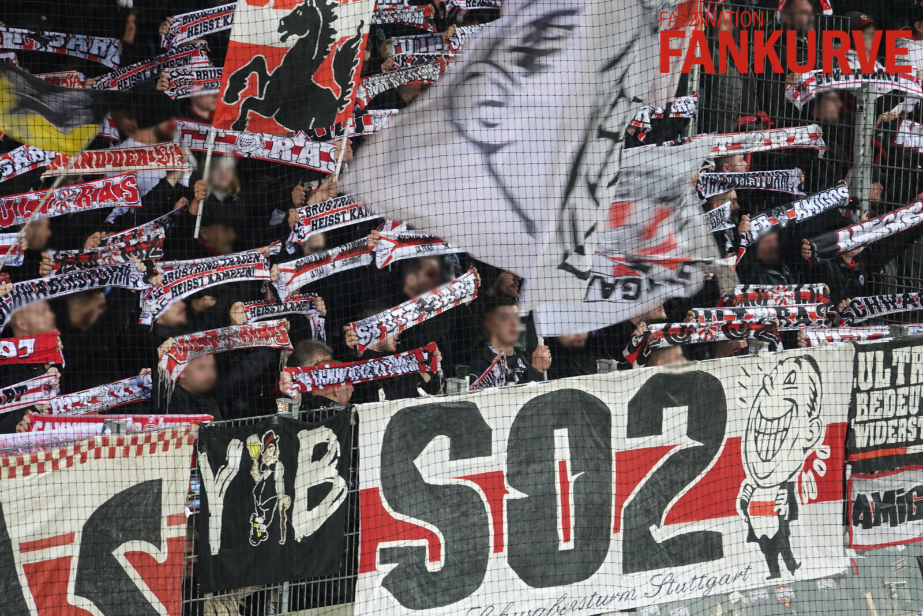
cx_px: 462
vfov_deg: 4.4
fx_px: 7948
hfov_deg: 6.6
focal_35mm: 310
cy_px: 308
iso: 800
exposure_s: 1/50
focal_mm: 113.69
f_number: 4
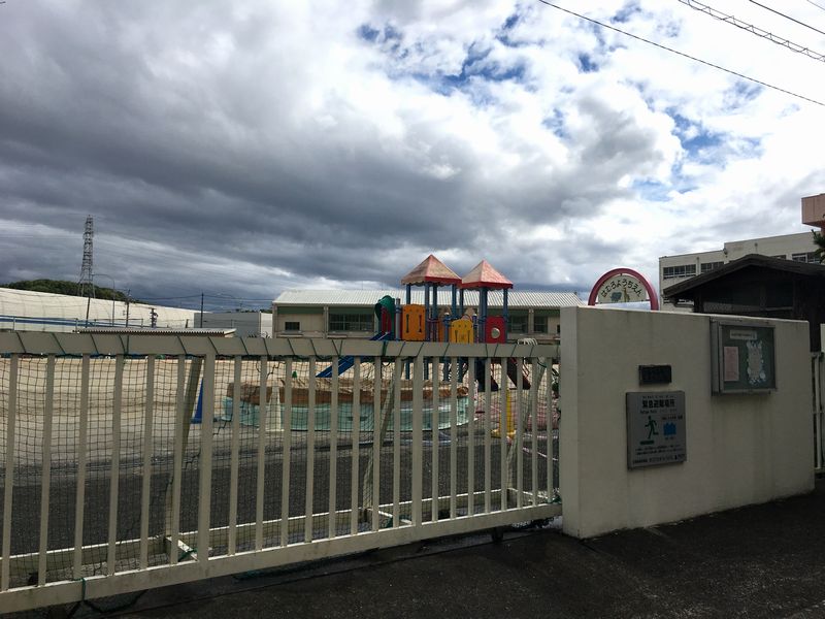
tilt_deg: +4.9
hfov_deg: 61.7
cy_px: 310
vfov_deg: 48.2
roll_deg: -1.2
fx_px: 691
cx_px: 412
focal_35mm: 29
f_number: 2.2
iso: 25
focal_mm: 4.15
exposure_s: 1/3663
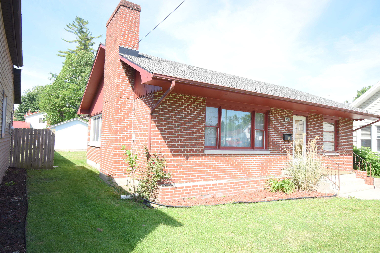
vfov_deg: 56.1
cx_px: 190
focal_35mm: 22
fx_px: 237
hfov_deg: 77.3
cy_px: 126
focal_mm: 15
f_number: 5.6
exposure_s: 1/250
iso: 220
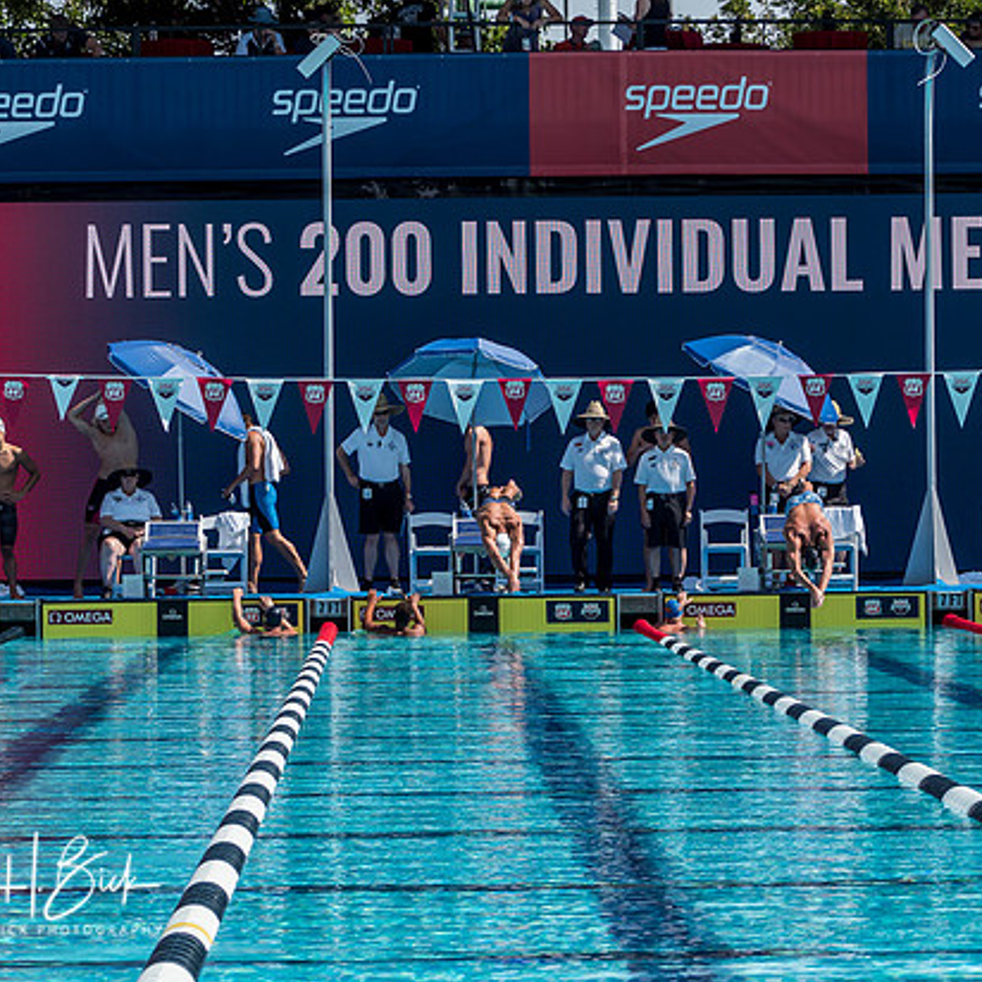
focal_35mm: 174
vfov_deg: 10.0
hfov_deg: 10.0
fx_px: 5585
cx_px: 512
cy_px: 495
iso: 250
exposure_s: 1/1000
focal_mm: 70
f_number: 6.3
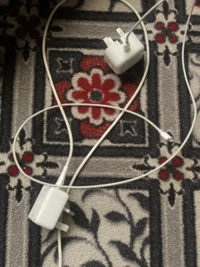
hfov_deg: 28.0
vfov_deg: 36.8
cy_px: 134
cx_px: 100
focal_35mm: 52
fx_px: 401
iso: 500
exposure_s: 1/15
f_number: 2
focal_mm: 6
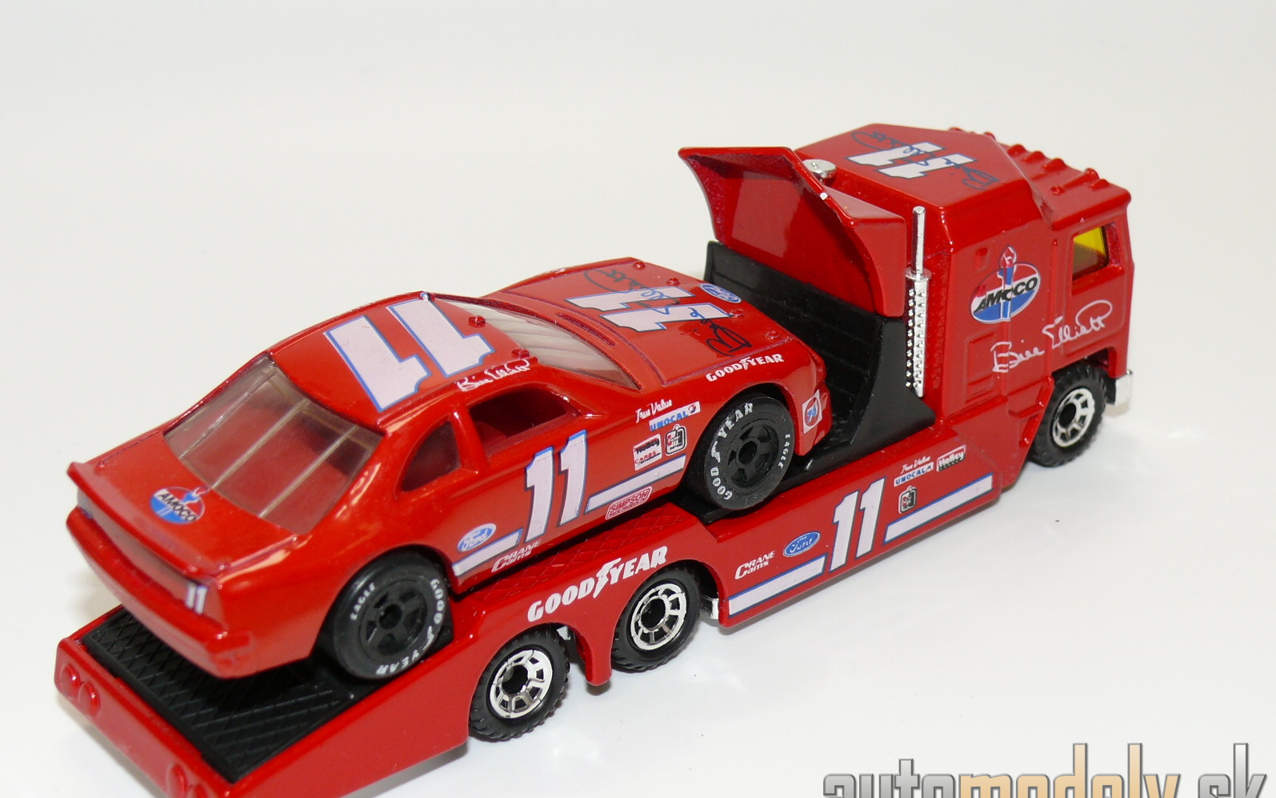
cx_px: 638
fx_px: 2330
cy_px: 385
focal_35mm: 67
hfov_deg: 30.6
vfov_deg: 19.4
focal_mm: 10.3
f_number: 4
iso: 100
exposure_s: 1/30
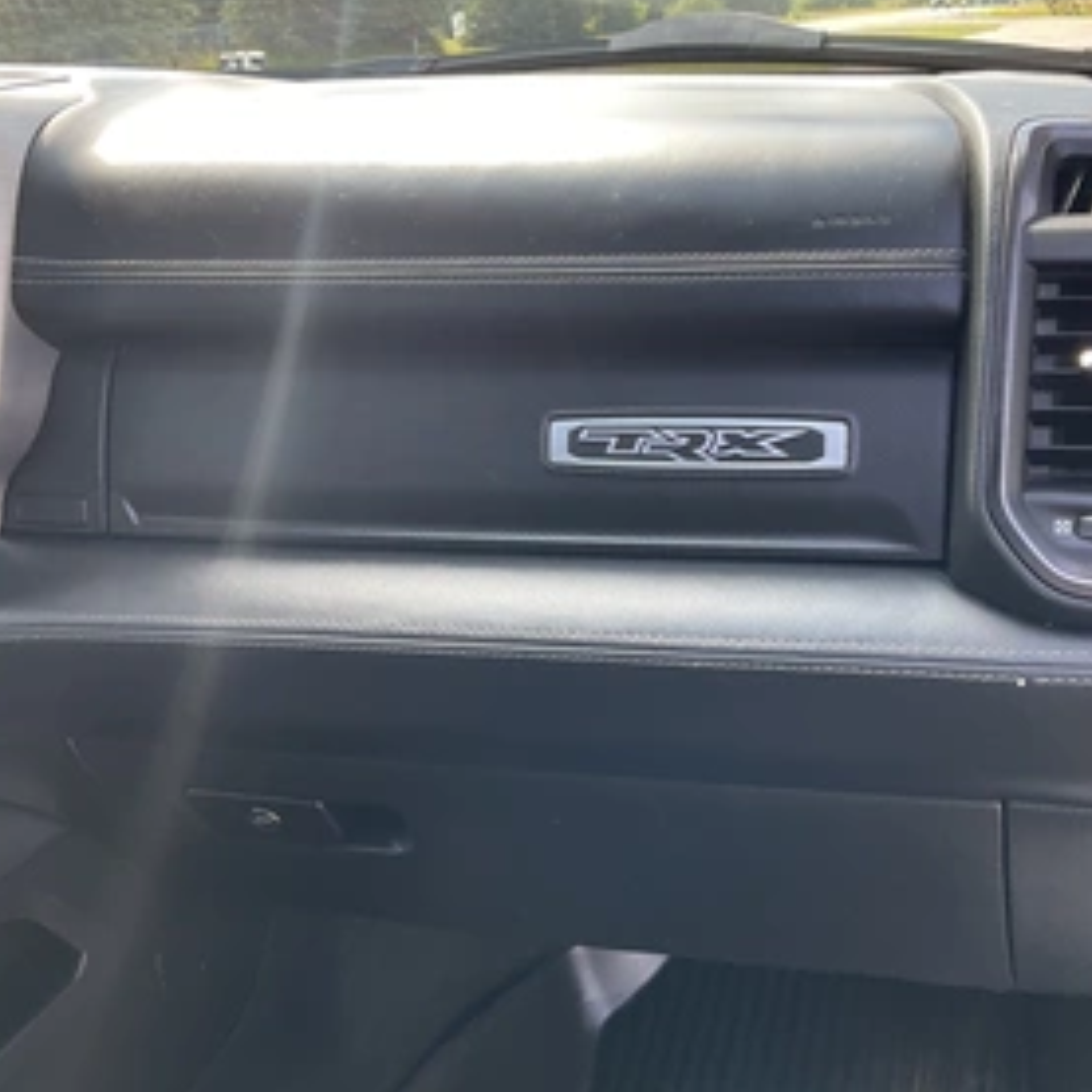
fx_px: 1321
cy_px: 520
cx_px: 639
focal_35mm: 37
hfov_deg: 44.8
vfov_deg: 44.9
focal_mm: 3
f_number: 1.8
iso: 25
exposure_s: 1/122
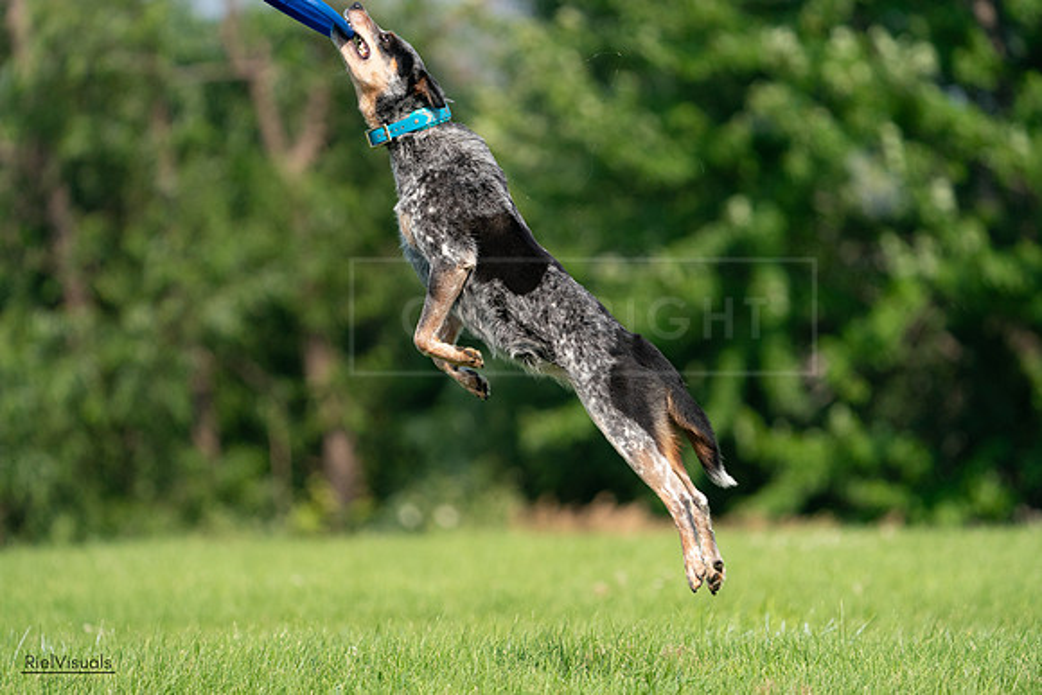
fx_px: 11421
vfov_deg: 3.5
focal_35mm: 395
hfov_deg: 5.2
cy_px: 348
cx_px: 528
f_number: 6.3
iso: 1600
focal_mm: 385
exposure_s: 1/4000
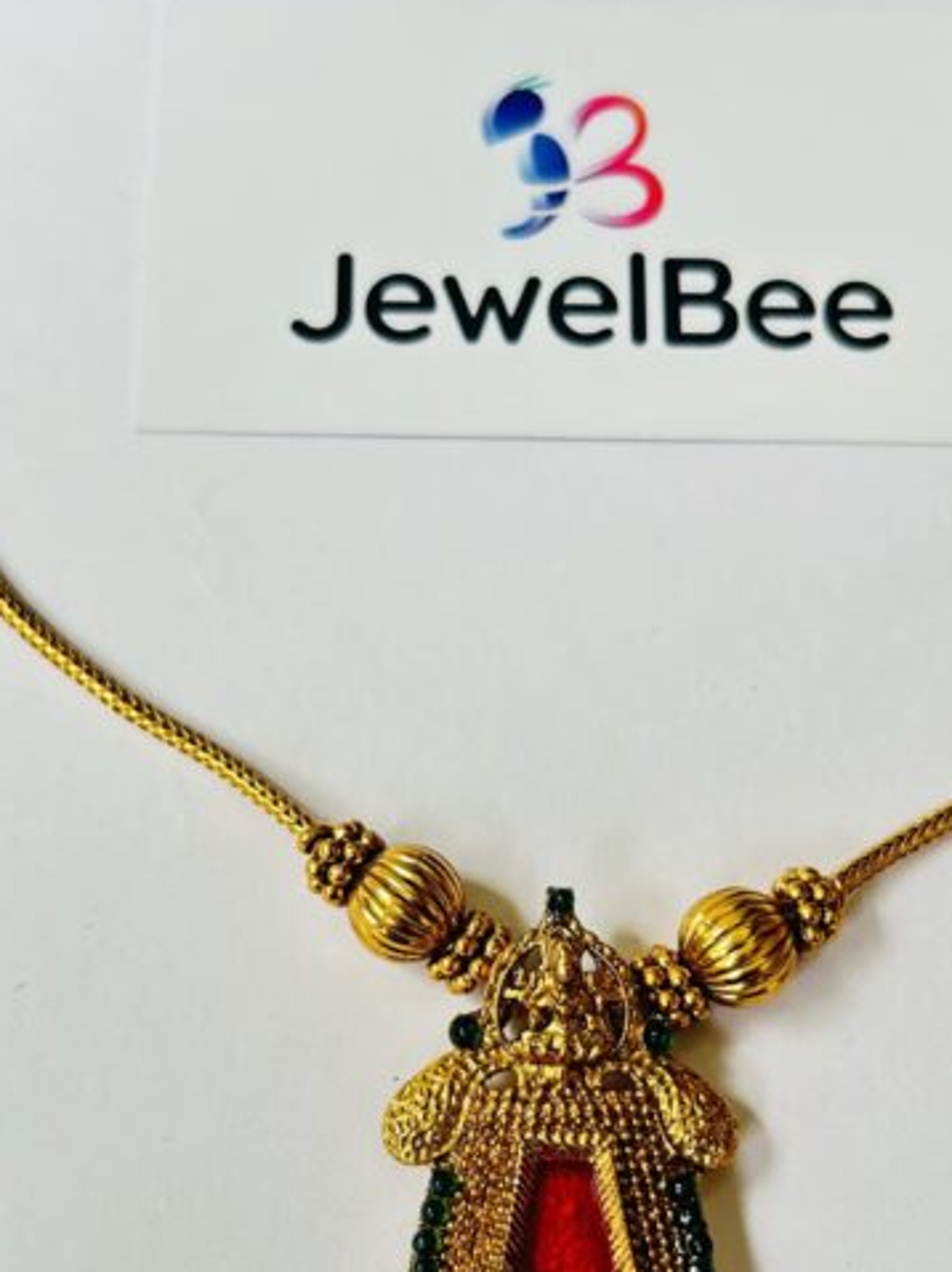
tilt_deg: -72.3
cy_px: 777
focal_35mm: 49
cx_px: 485
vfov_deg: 38.7
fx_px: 1798
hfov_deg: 29.6
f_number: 1.5
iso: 64
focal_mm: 5.7
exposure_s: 1/100
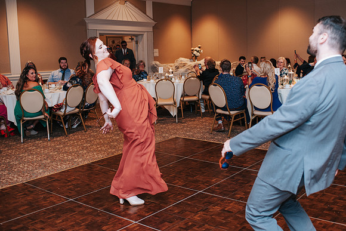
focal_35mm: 41
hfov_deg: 47.1
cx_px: 193
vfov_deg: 32.5
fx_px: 396
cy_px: 102
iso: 1000
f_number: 2.8
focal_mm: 35
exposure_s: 1/160
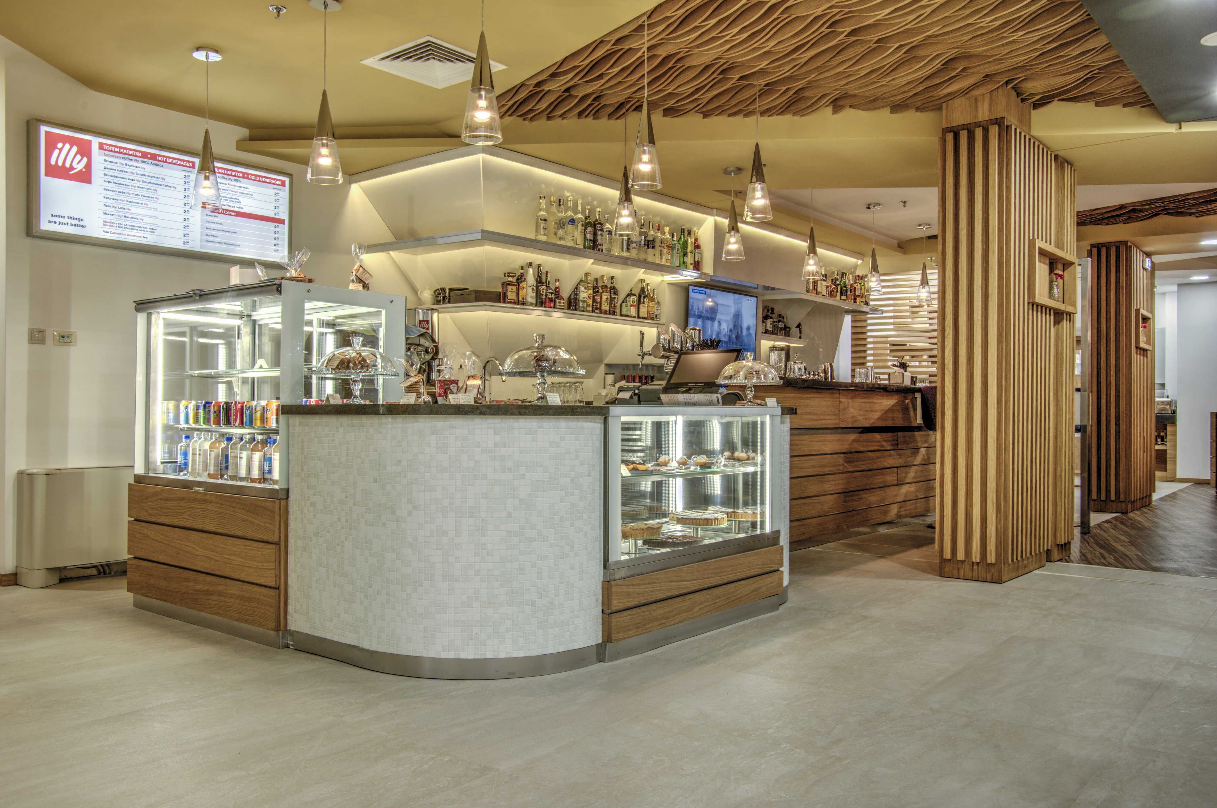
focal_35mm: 30
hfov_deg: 62.0
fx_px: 1013
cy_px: 404
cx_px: 608
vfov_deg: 43.5
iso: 200
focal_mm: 30
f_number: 8
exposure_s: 1/6
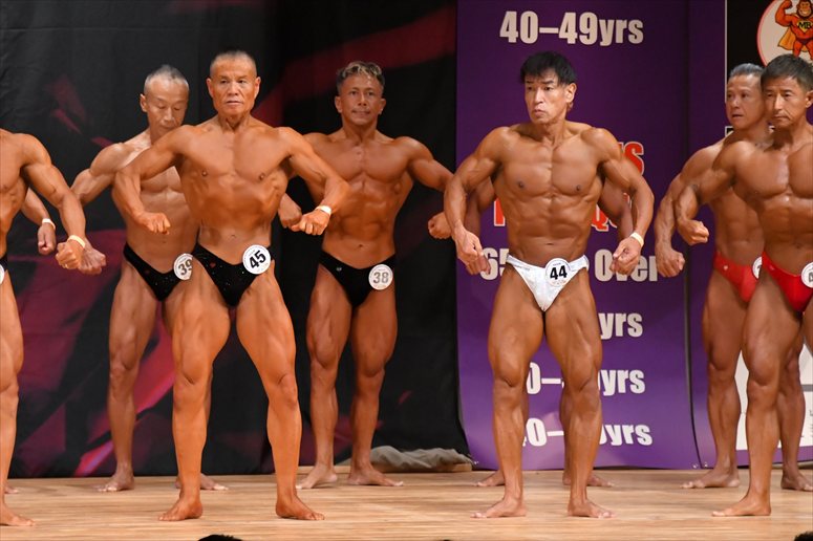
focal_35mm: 300
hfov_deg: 6.9
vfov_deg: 4.6
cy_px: 270
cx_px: 406
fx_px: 6772
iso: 6400
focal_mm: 200
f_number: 5.6
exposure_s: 1/400
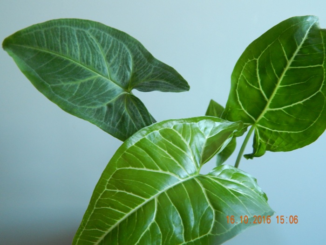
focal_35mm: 31
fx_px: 292
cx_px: 163
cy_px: 122
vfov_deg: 45.4
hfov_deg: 58.4
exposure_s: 1/25
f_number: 3.2
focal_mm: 5.6
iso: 400
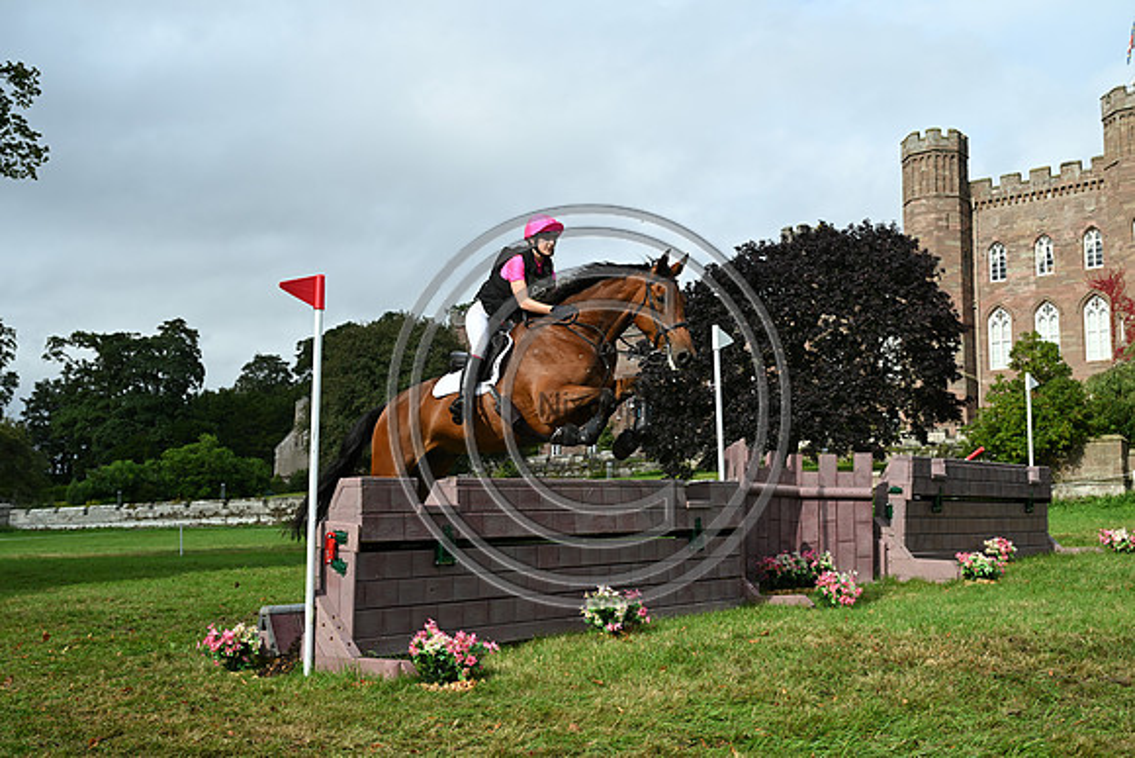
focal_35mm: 40
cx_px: 568
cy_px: 379
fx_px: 1261
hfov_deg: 48.4
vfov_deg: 33.4
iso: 280
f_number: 5.6
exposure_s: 1/1250
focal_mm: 40
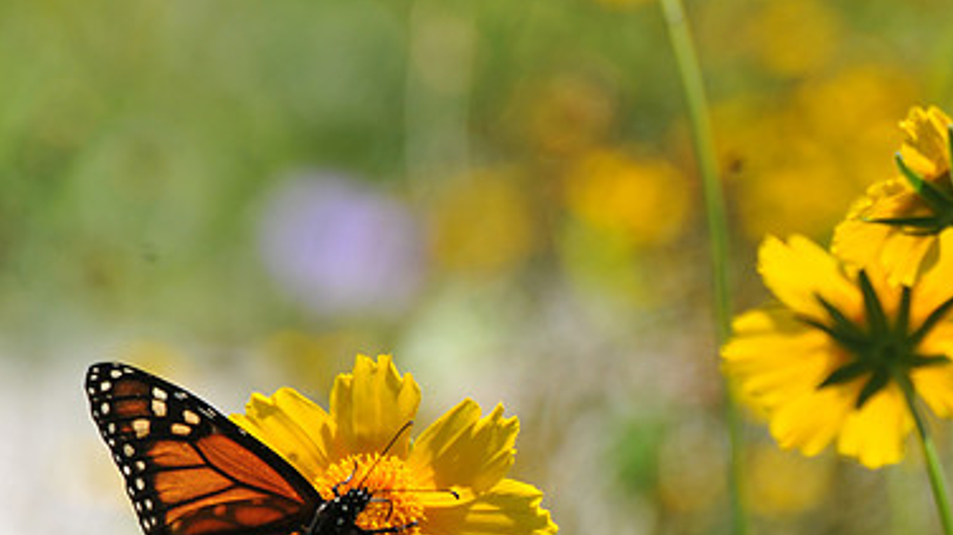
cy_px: 465
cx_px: 423
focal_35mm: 727
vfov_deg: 1.7
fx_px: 18361
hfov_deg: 3.0
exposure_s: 1/320
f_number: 9
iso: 200
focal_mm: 300
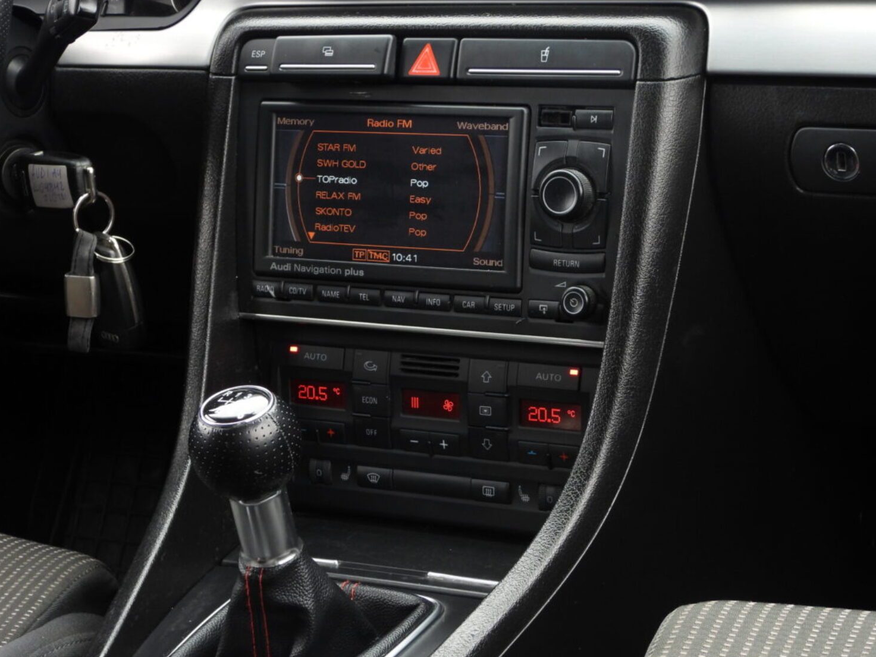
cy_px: 354
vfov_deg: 17.0
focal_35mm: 87
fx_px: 2202
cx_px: 435
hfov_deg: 22.5
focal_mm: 14.4
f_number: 3.5
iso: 280
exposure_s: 1/60
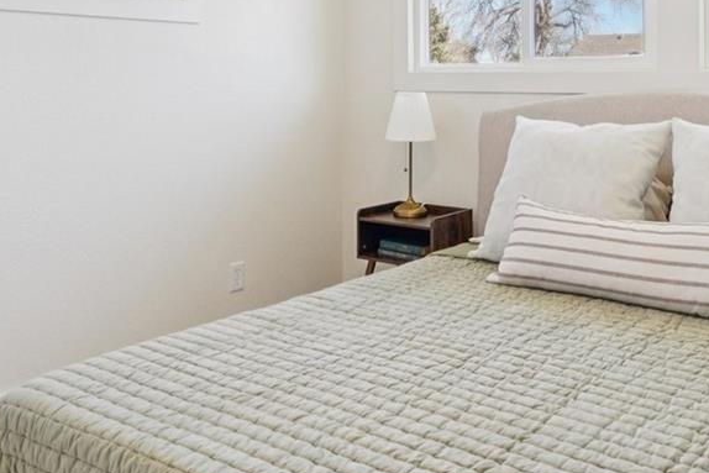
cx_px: 425
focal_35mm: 39
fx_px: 768
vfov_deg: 33.3
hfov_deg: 49.2
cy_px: 99
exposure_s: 1/30
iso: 160
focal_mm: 14
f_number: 8
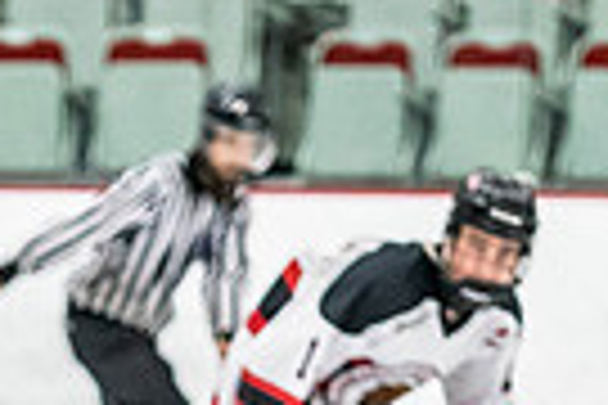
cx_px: -146
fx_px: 10386
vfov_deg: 2.2
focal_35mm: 615
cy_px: 836
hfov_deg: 3.3
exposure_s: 1/640
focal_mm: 105
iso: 2800
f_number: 2.8
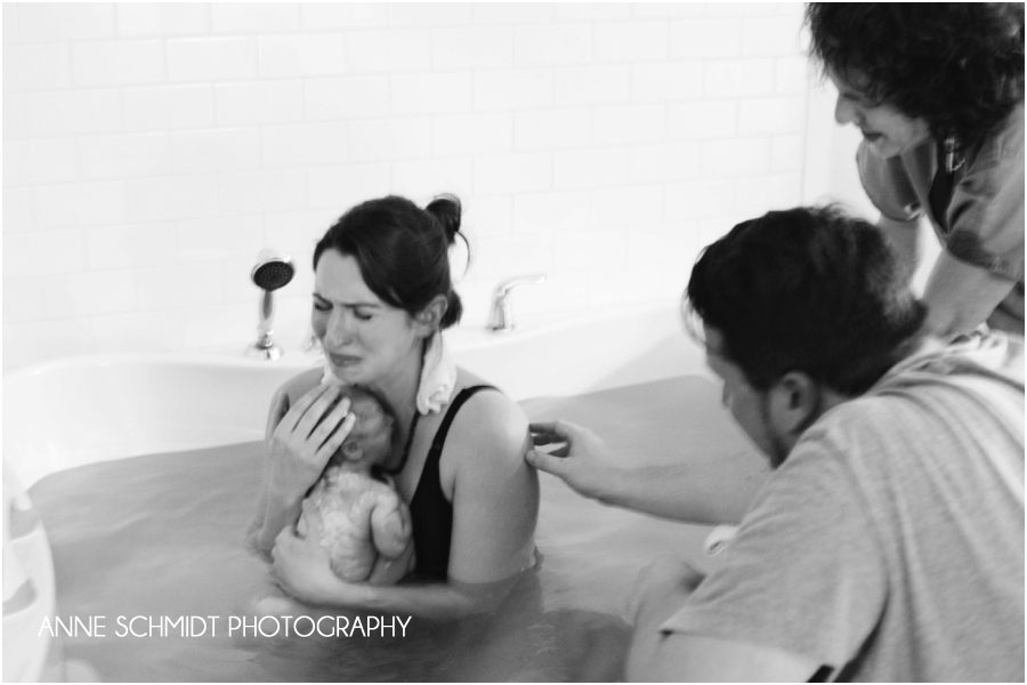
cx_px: 514
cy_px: 342
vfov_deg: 27.0
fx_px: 1426
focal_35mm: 50
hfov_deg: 39.6
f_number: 4
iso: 6400
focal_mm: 50
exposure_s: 1/15
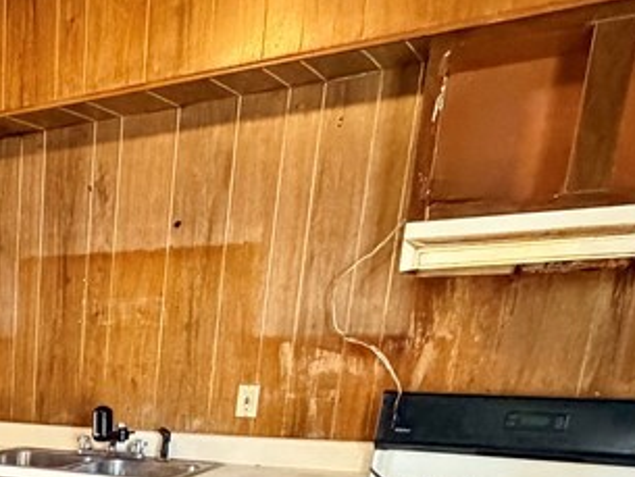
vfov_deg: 27.2
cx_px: -135
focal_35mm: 47
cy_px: 575
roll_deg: -0.7
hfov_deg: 32.9
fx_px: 863
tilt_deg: -16.5
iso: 800
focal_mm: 2.22
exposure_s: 1/60
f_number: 2.2
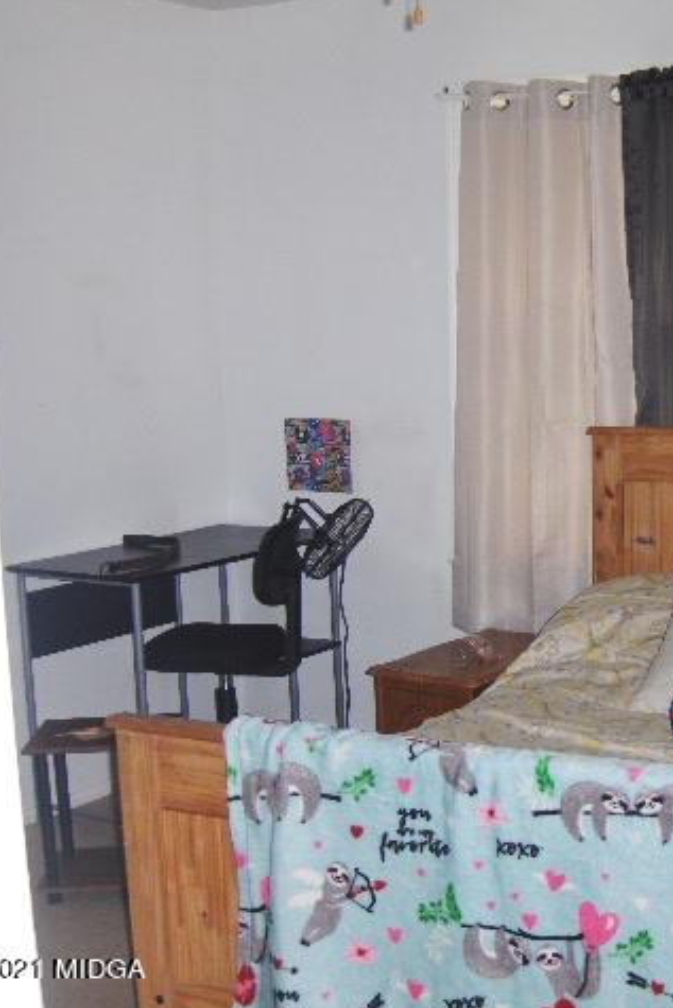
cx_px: 633
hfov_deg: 26.4
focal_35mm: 49
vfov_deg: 40.3
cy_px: 503
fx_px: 1373
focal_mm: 7.5
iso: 100
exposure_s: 1/60
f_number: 2.8
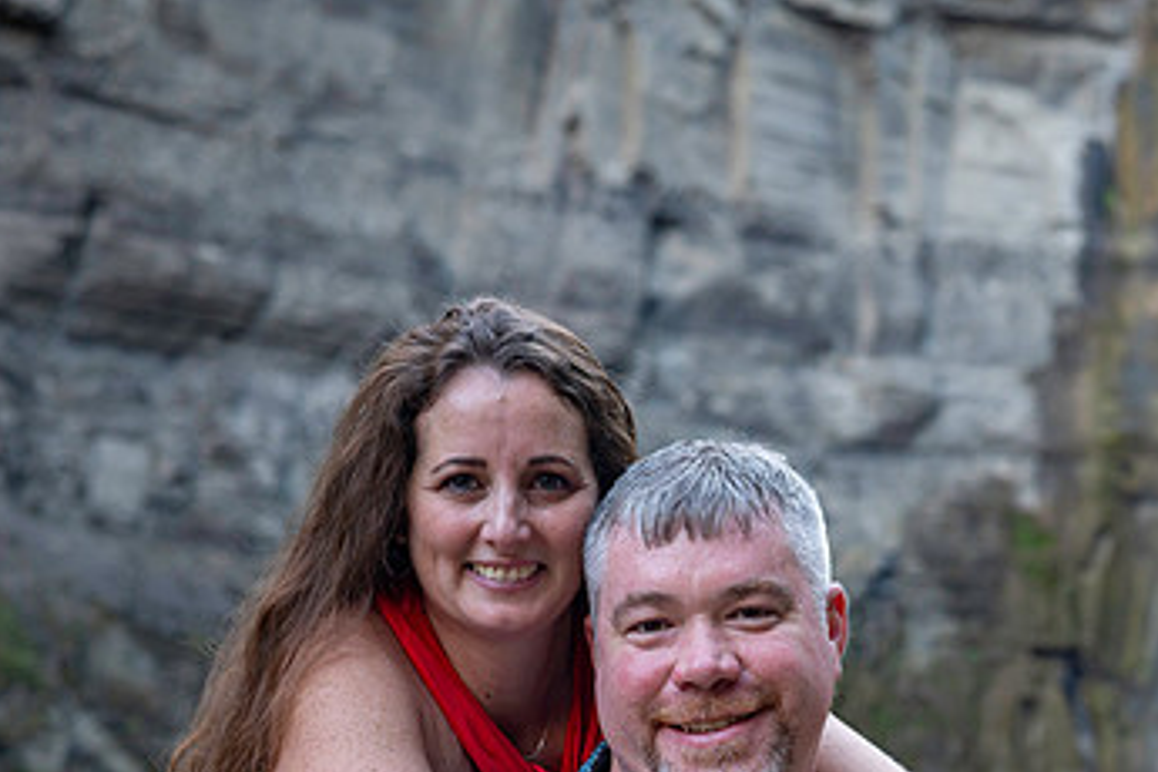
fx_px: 2702
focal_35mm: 84
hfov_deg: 23.9
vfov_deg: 16.1
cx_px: 903
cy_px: 618
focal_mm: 50
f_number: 4.5
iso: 640
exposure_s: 1/200
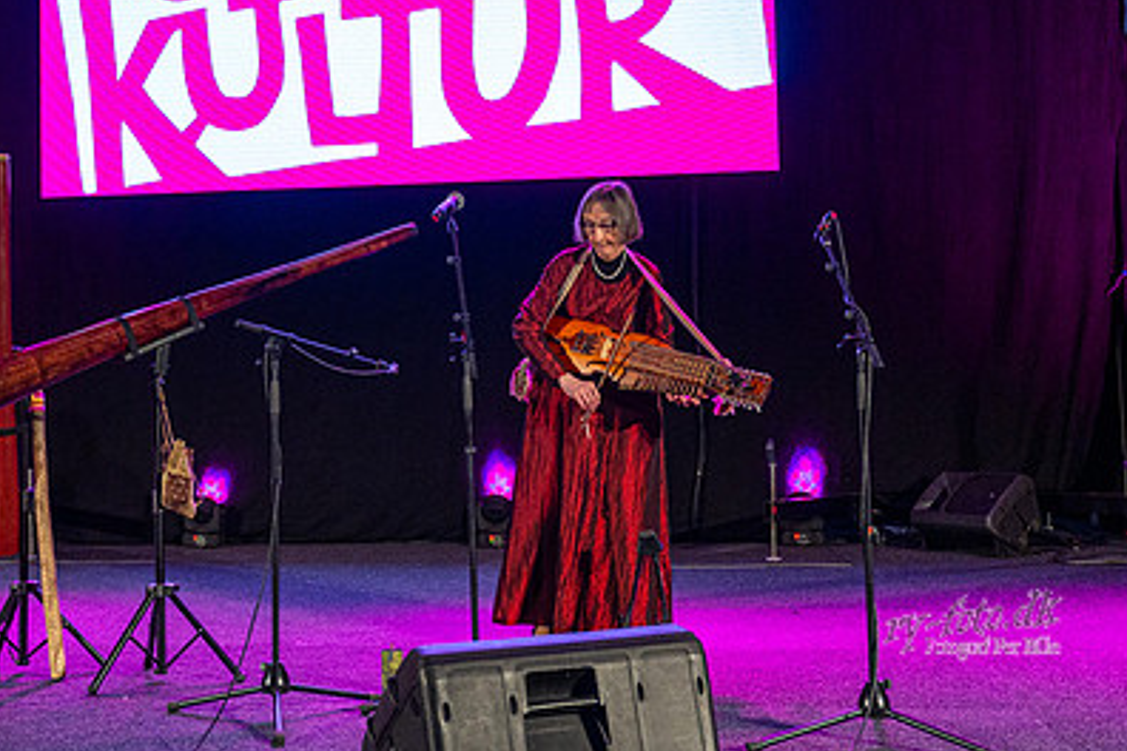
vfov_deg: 26.4
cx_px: 451
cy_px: 293
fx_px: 1596
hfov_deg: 38.7
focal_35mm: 51
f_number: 2.8
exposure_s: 1/160
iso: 800
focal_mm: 25
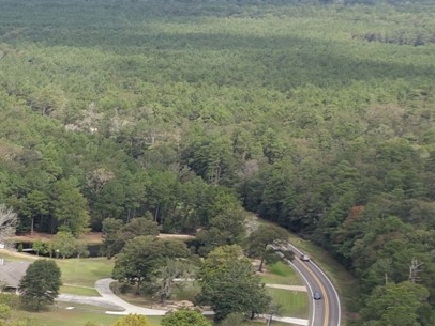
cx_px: -602
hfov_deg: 12.7
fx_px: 1521
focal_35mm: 121
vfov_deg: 12.0
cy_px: 406
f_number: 1.8
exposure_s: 1/1250
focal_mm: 8.67
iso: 100
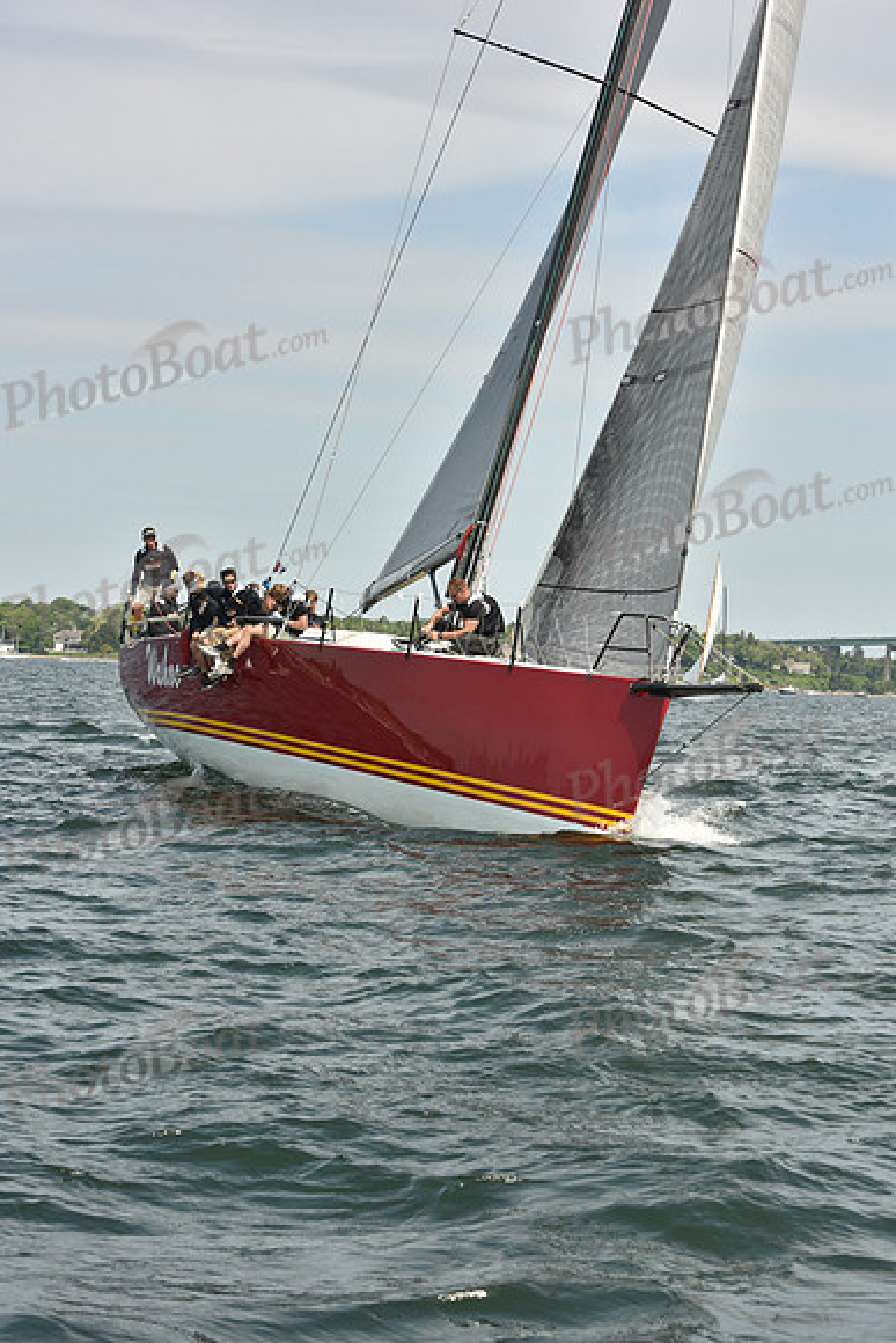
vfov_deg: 28.8
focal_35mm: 70
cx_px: 448
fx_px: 2612
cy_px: 672
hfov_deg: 19.5
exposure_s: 1/1000
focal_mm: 70
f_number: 9
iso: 400
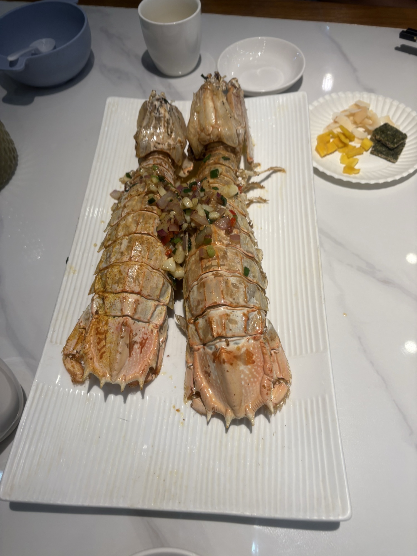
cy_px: 278
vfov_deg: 67.3
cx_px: 208
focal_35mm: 26
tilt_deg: -58.6
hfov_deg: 53.1
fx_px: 418
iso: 50
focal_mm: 5.96
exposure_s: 1/100
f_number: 1.6
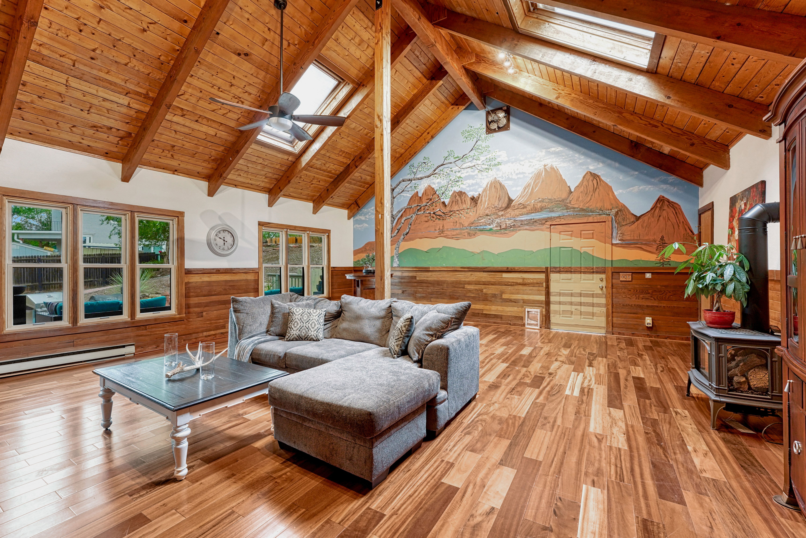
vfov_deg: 81.2
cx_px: 403
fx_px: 313
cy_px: 269
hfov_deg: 104.2
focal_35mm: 14
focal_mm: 14
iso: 800
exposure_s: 1/60
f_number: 8
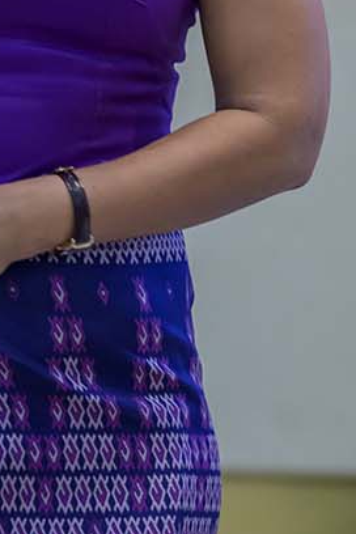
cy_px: 29
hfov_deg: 2.4
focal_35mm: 582
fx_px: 8632
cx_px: 0
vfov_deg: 3.5
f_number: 2.8
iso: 1600
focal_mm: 165
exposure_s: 1/250
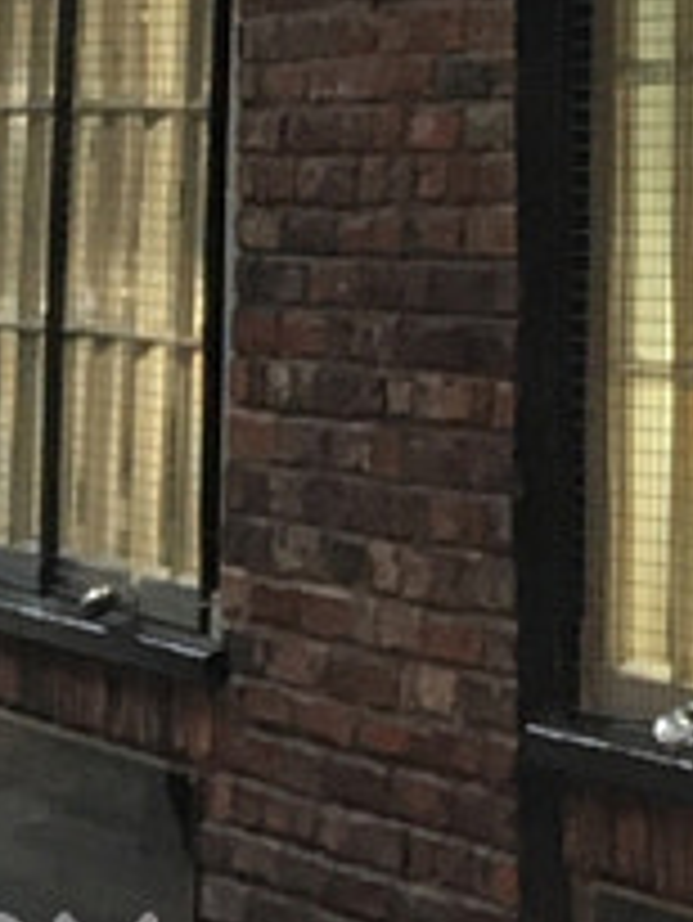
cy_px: -1992
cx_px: 1742
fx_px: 6026
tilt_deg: +19.3
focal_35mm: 226
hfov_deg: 6.2
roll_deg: +3.1
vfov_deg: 7.5
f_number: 2.2
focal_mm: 4.15
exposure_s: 1/33
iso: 64
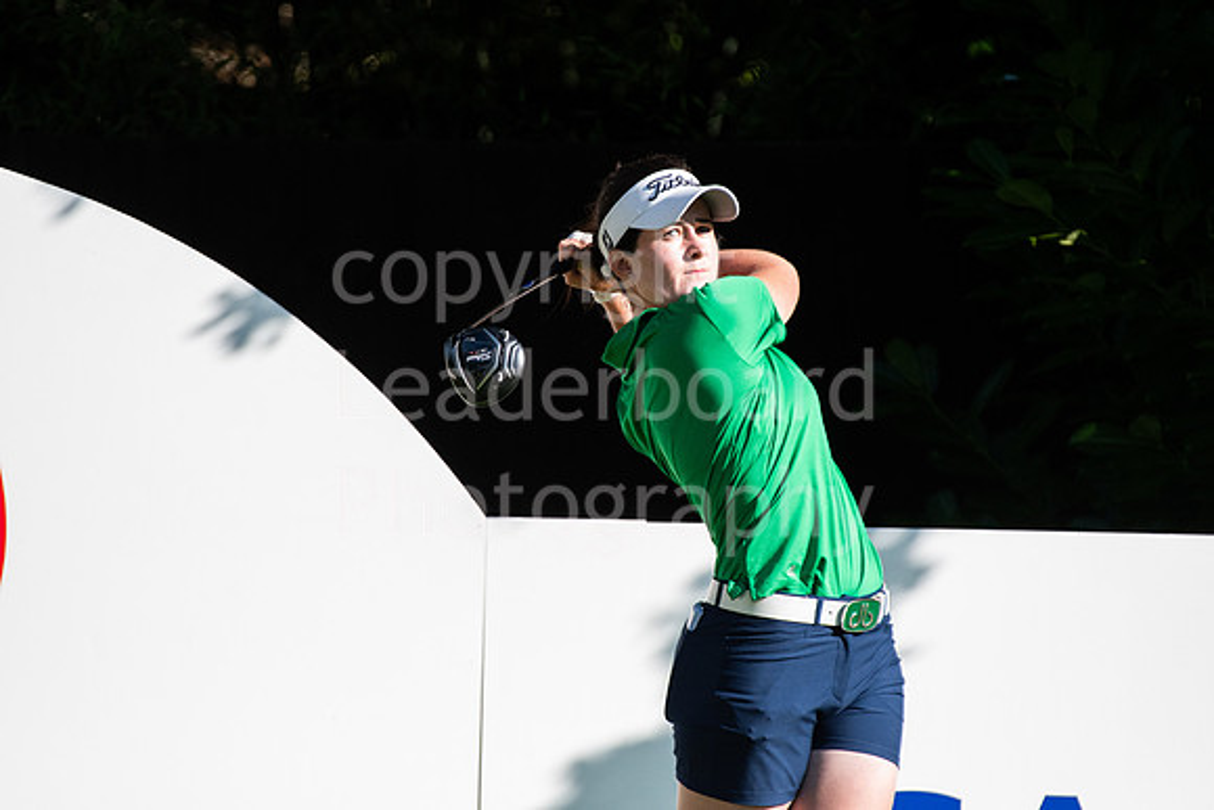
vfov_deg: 1.8
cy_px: 405
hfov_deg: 2.7
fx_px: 25296
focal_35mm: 750
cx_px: 607
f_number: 6.3
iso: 800
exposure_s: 1/2500
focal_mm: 500
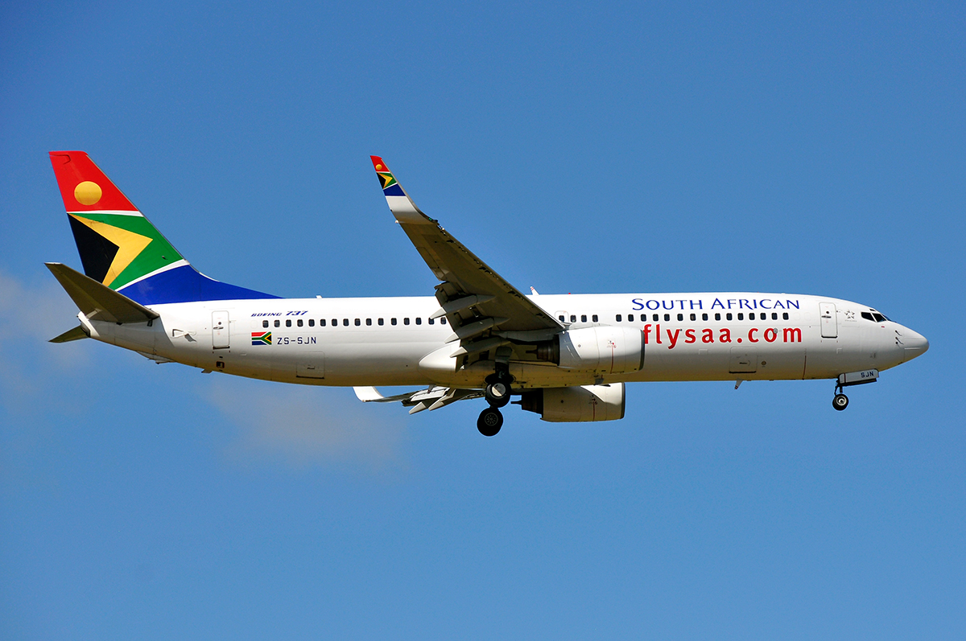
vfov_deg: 7.6
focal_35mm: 180
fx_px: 4824
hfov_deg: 11.4
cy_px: 320
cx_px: 483
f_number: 8
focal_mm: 120
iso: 200
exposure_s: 1/1250
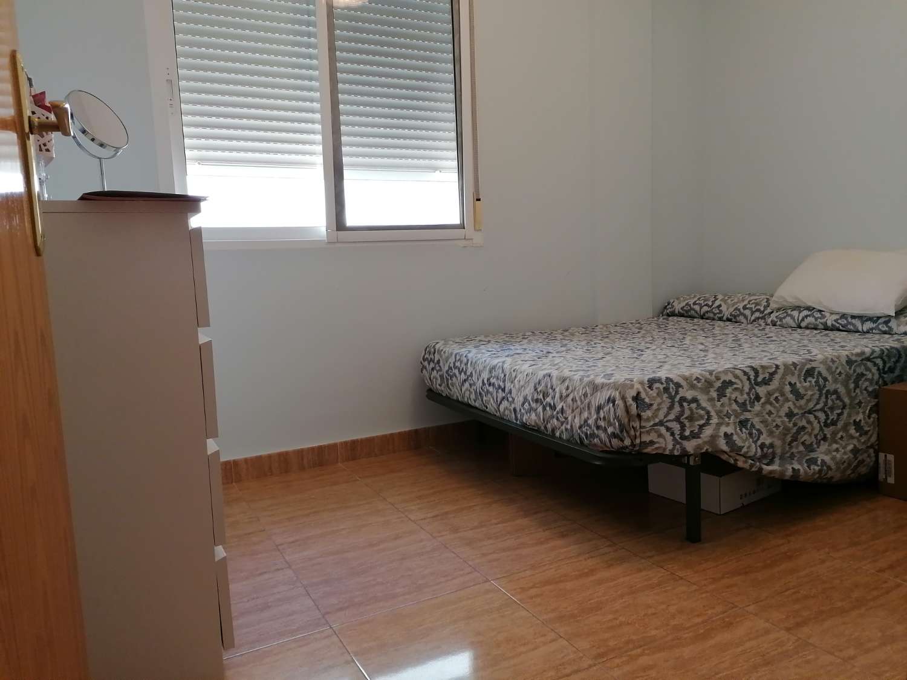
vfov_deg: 51.4
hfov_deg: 65.3
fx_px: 707
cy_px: 340
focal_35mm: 27
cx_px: 454
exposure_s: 1/50
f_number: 1.8
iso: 160
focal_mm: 4.75
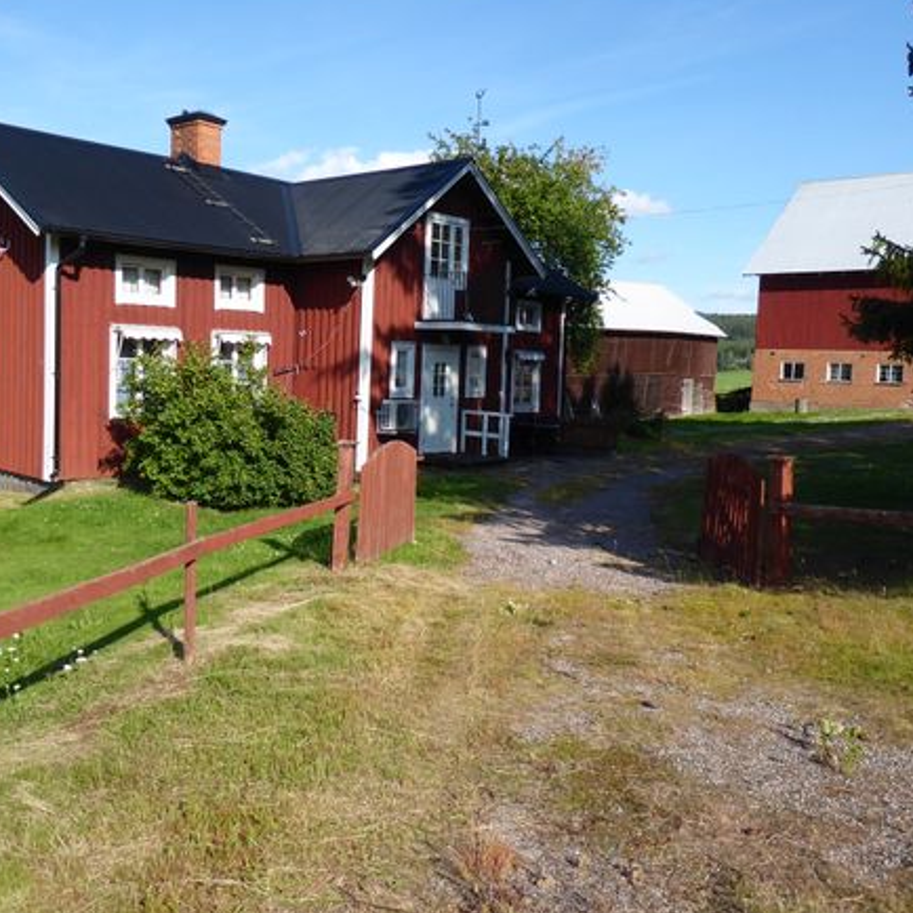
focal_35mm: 33
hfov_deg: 49.2
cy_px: 444
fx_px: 985
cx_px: 339
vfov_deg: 49.7
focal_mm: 4.7
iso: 80
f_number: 3.4
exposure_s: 1/640
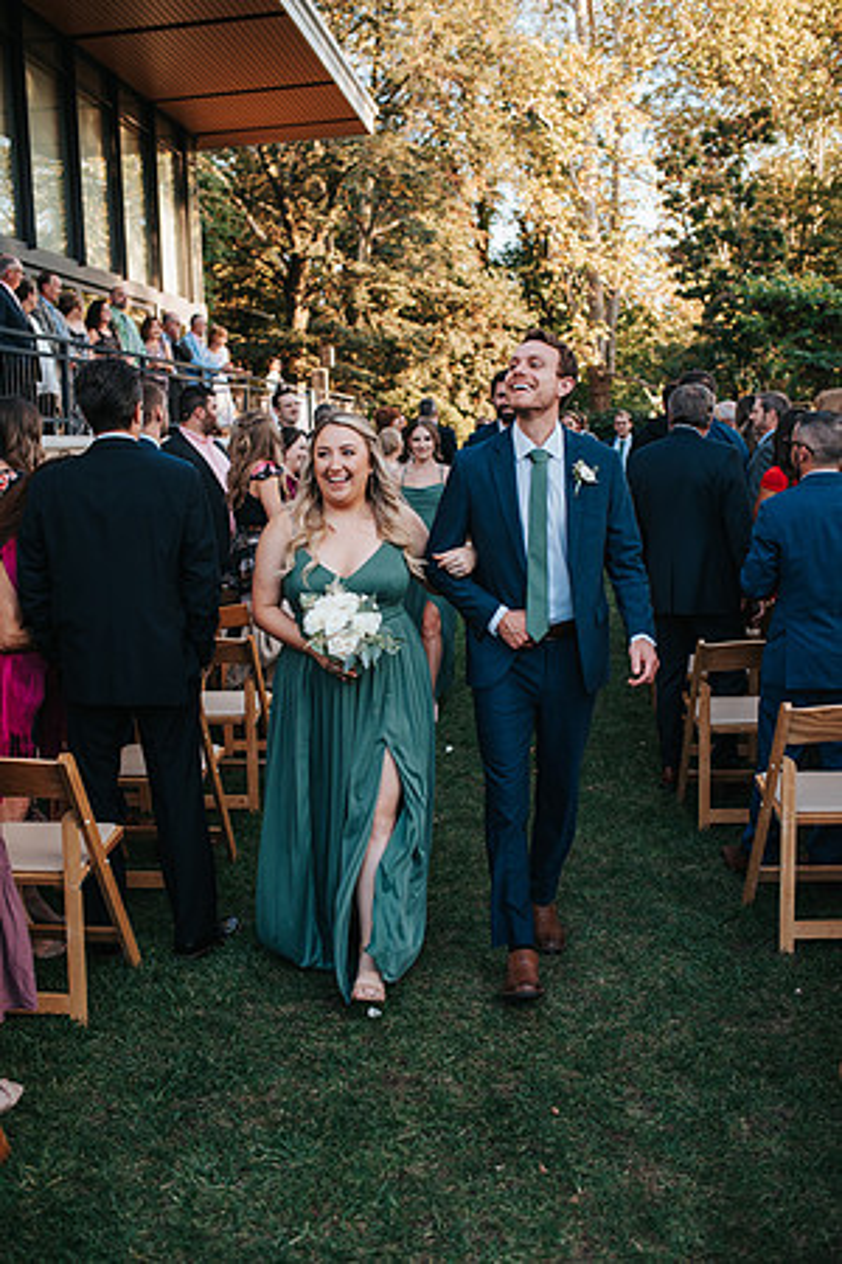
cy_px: 632
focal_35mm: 35
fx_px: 1228
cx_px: 421
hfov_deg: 37.9
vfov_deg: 54.4
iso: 1000
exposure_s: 1/800
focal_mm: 35
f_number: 3.2
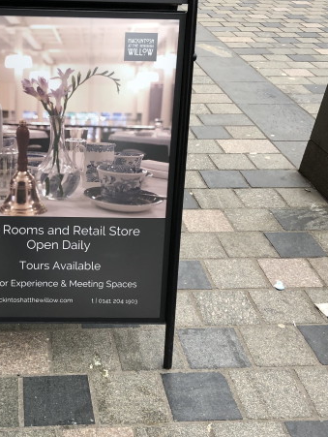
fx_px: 631
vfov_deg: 38.2
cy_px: 218
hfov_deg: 28.3
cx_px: 47
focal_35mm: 50
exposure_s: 1/33
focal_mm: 4
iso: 25
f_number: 1.8
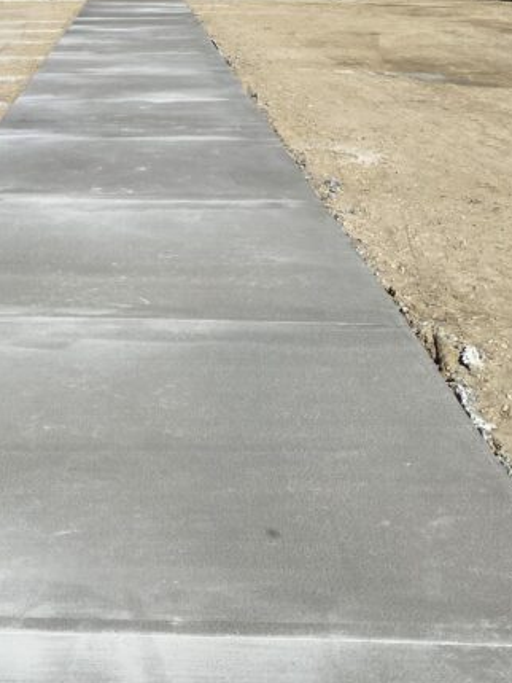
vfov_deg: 29.4
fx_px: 1222
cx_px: 64
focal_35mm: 62
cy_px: 21
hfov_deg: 23.1
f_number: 1.8
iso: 32
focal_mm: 4.25
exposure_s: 1/4444
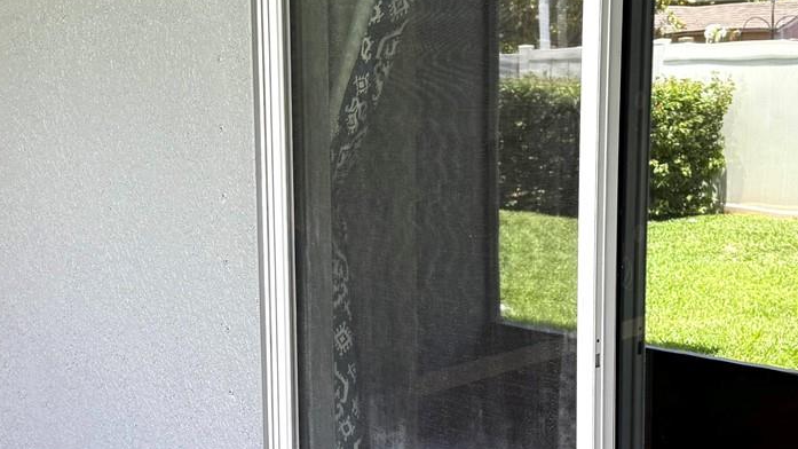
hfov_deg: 34.7
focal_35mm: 60
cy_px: 252
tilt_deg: -9.6
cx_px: 302
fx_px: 1270
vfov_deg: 20.0
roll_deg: +1.1
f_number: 1.78
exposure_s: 1/139
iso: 50
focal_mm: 6.76
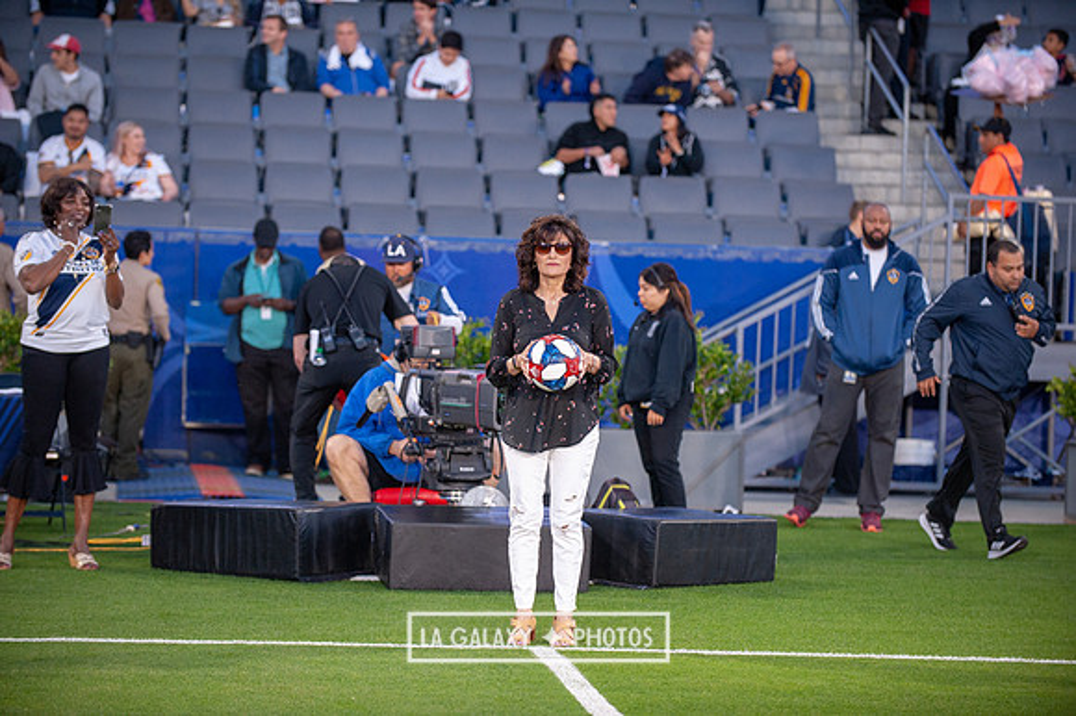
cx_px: 538
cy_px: 358
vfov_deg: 10.5
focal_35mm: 130
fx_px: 3883
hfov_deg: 15.8
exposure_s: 1/500
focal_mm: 130
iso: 1600
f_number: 2.8
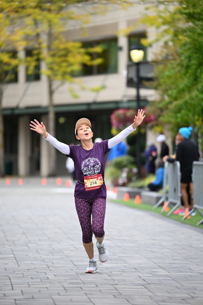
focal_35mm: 200
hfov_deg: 6.9
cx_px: 102
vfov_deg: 10.3
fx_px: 1690
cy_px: 152
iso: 640
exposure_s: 1/2000
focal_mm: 200
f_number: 2.8
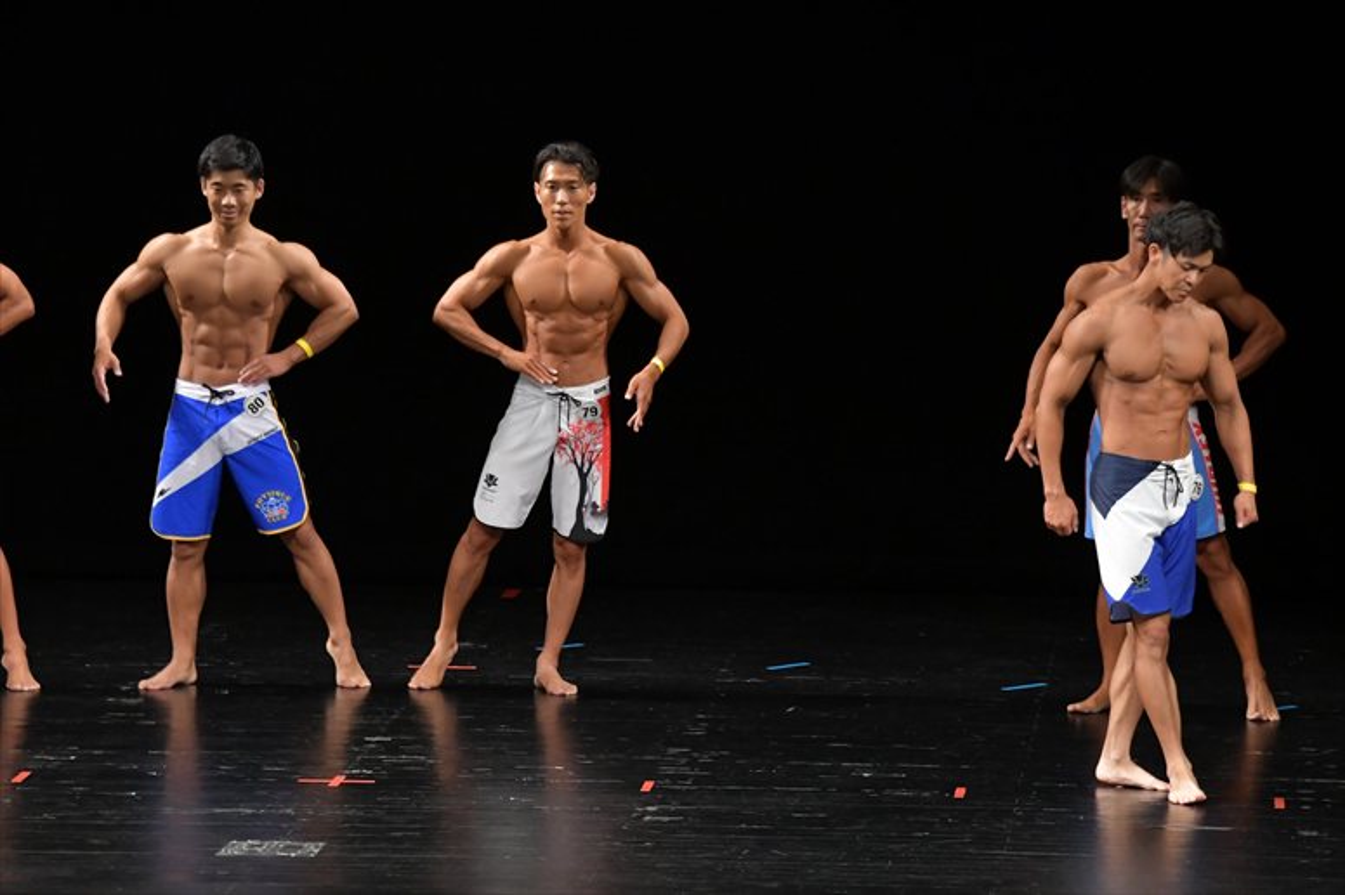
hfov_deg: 9.5
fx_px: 8104
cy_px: 448
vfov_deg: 6.3
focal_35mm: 217
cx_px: 672
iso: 3200
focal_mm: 145
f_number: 5.6
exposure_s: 1/400
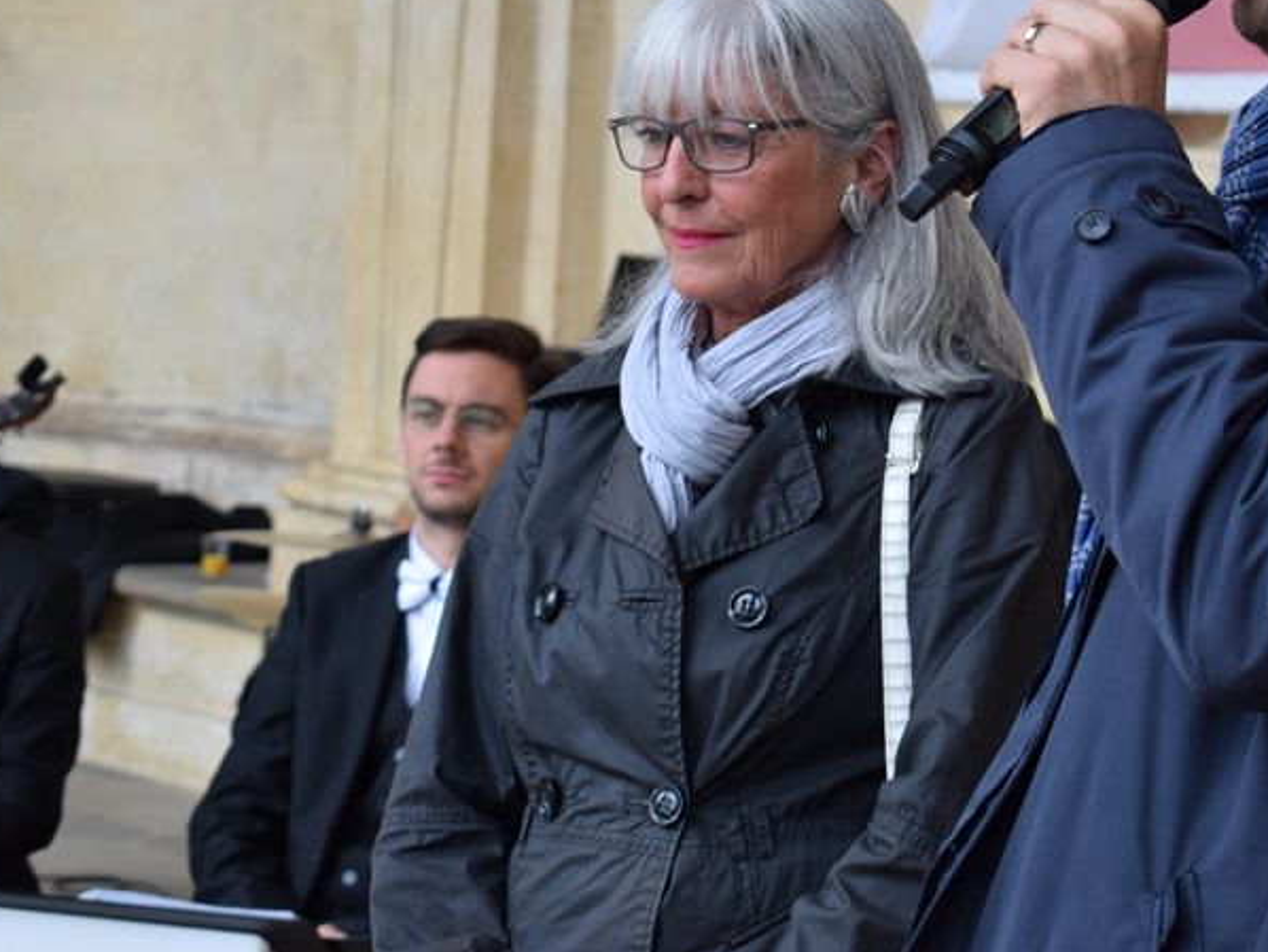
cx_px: 579
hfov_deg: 14.5
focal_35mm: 136
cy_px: 258
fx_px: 4977
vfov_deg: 10.9
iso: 400
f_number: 5.6
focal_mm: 55
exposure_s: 1/100
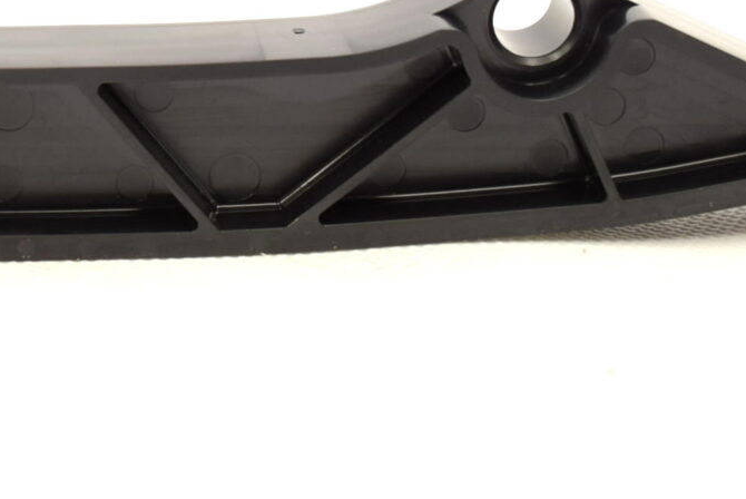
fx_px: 2189
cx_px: -38
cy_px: 57
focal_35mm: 106
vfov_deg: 12.9
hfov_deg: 18.7
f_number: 5.6
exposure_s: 1/125
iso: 400
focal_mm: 23
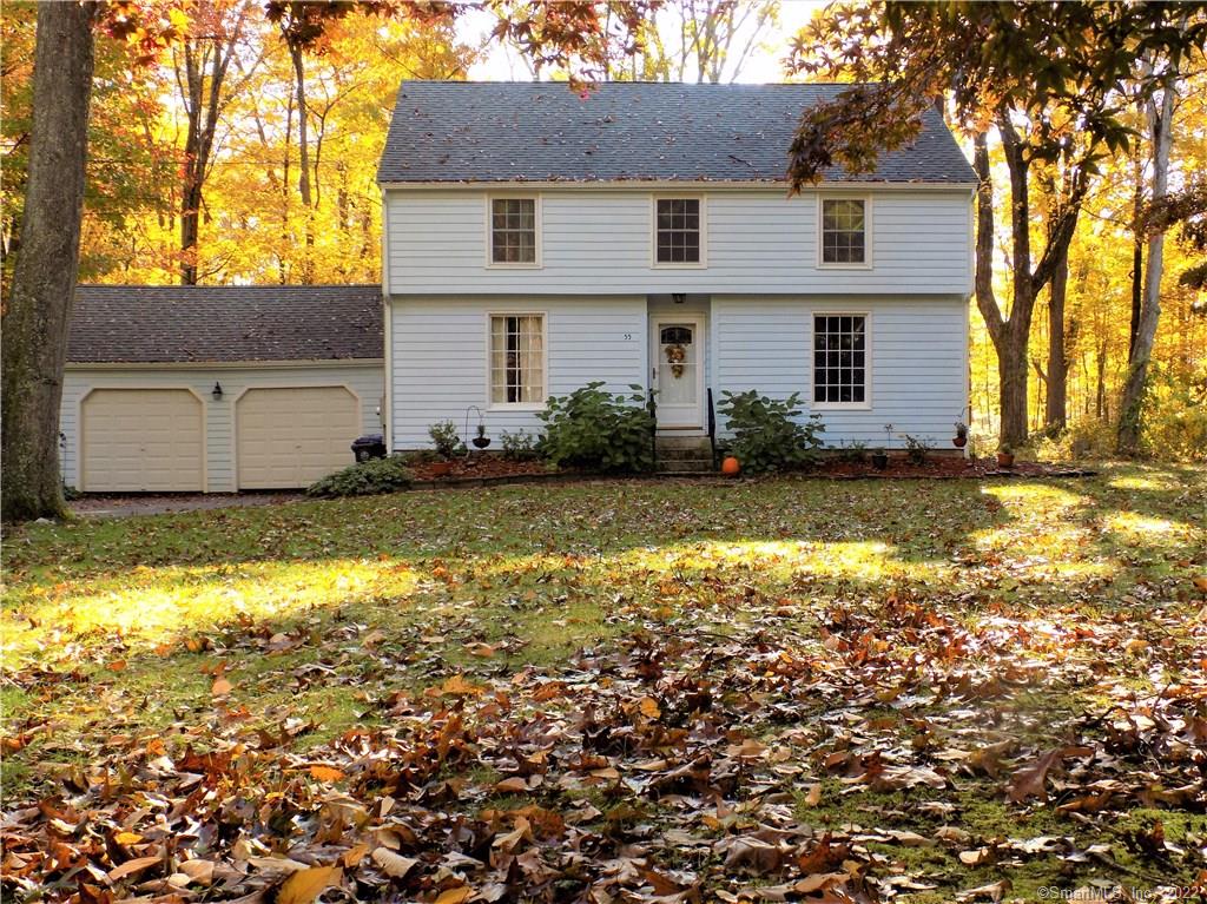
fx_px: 1290
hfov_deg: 50.2
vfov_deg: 38.6
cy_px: 452
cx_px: 604
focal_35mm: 37
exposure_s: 1/60
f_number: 3.5
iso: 80
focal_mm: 6.6
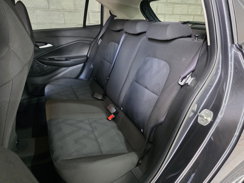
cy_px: 92
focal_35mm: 23
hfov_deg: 73.9
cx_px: 122
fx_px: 162
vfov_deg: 58.9
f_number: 1.7
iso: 2000
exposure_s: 1/50
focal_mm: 6.3
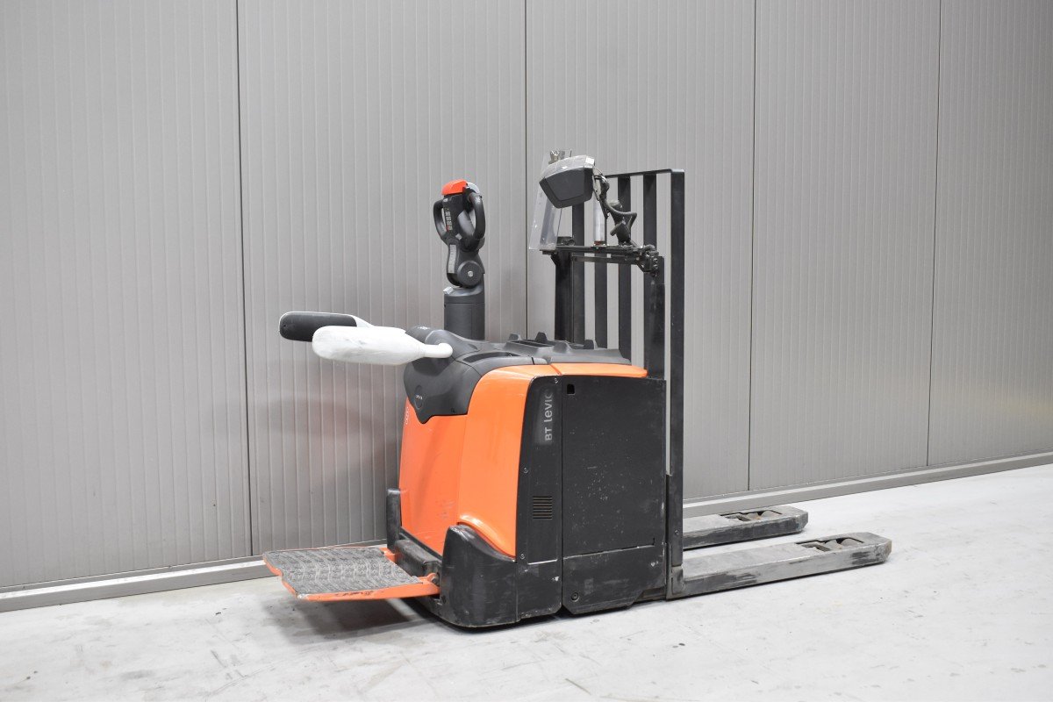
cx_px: 526
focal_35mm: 39
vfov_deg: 34.2
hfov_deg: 49.6
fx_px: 1141
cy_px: 351
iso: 1600
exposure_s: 1/25
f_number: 5
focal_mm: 26
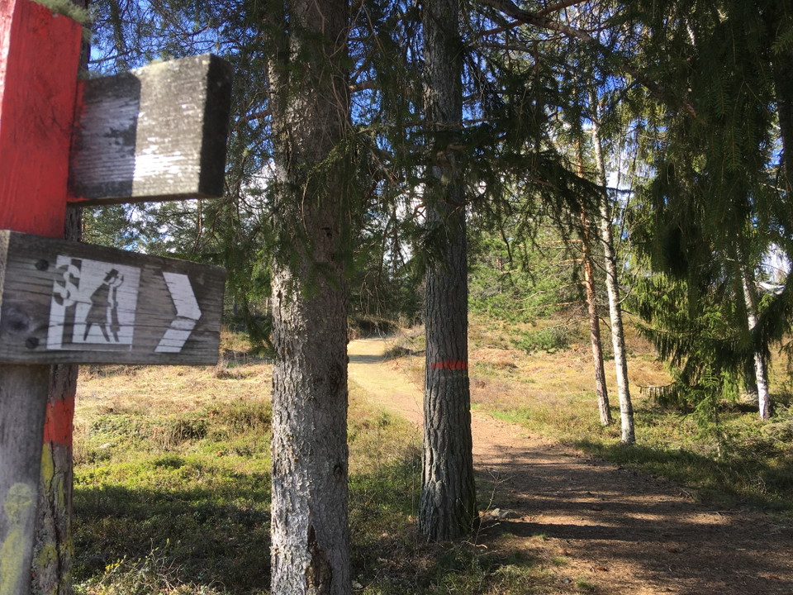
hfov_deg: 61.7
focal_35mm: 29
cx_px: 396
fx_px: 664
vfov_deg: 48.2
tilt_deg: +6.9
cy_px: 298
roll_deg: +0.1
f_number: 2.2
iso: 25
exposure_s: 1/392
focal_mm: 4.15
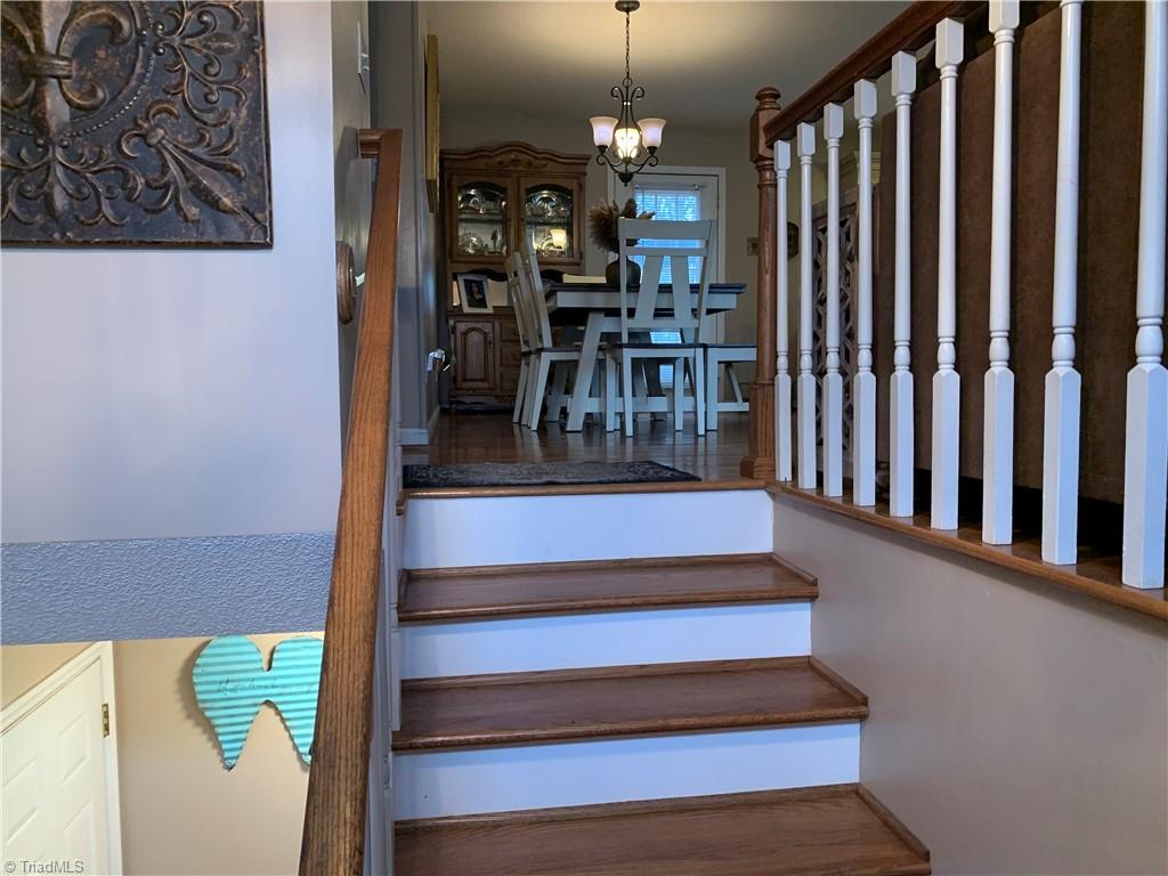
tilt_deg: -4.5
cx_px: 584
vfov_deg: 53.1
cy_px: 438
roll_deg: +0.1
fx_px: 877
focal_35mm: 26
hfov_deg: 67.3
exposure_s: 1/60
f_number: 1.8
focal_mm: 4.25
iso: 320
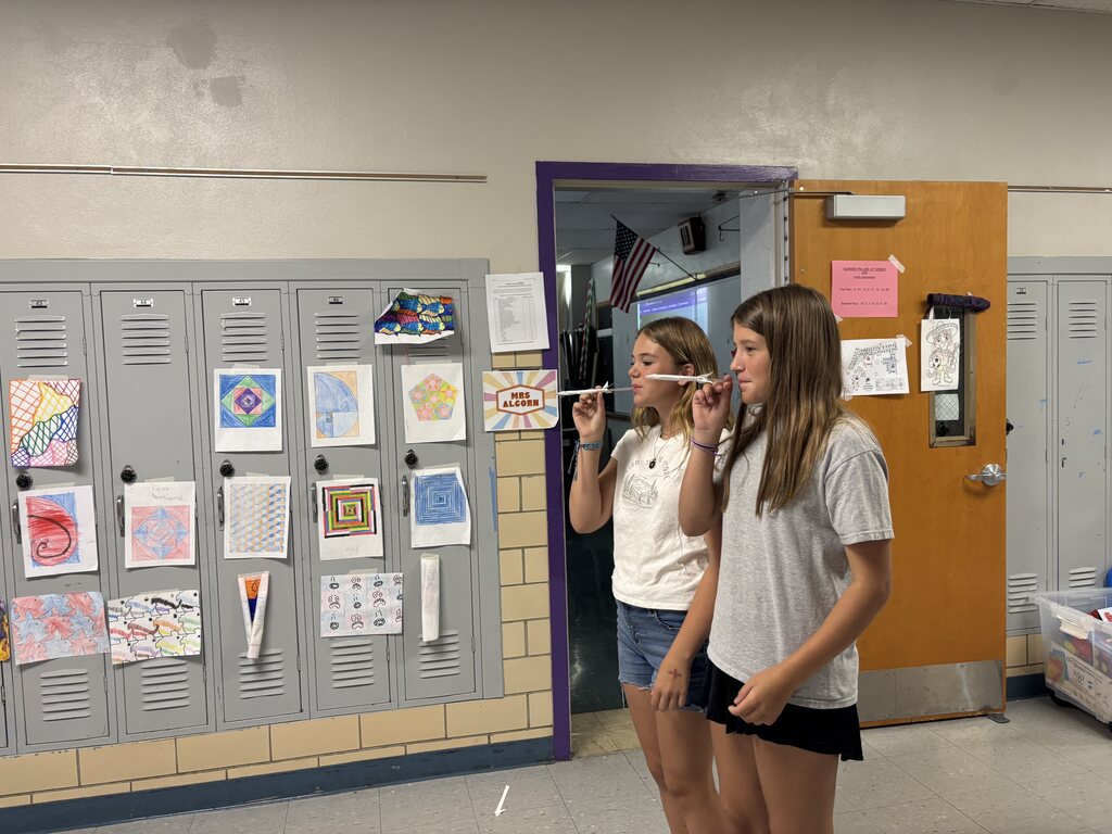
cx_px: 556
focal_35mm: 26
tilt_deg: -2.7
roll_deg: +2.0
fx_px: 835
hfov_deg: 67.3
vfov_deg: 53.1
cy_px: 417
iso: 160
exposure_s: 1/60
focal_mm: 5.96
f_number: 1.6
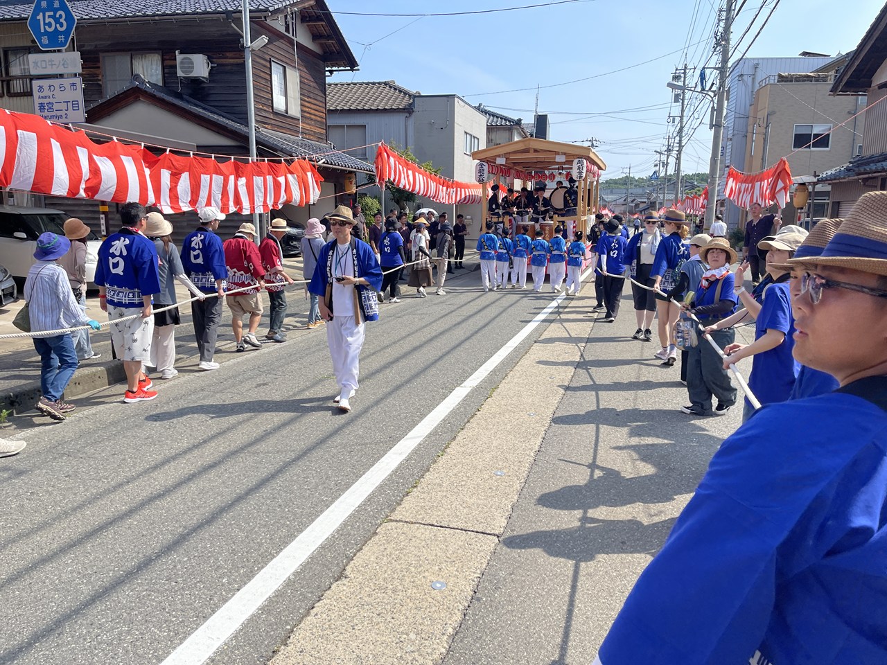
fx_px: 641
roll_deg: +1.7
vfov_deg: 54.9
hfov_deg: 69.4
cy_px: 332
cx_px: 444
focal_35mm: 25
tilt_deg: -11.2
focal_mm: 5.1
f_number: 1.6
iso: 32
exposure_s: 1/3003
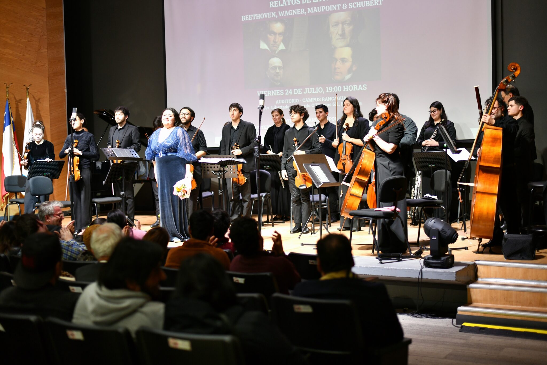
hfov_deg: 39.6
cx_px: 274
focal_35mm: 50
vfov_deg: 27.0
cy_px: 182
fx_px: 760
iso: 800
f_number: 1.8
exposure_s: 1/250
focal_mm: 50
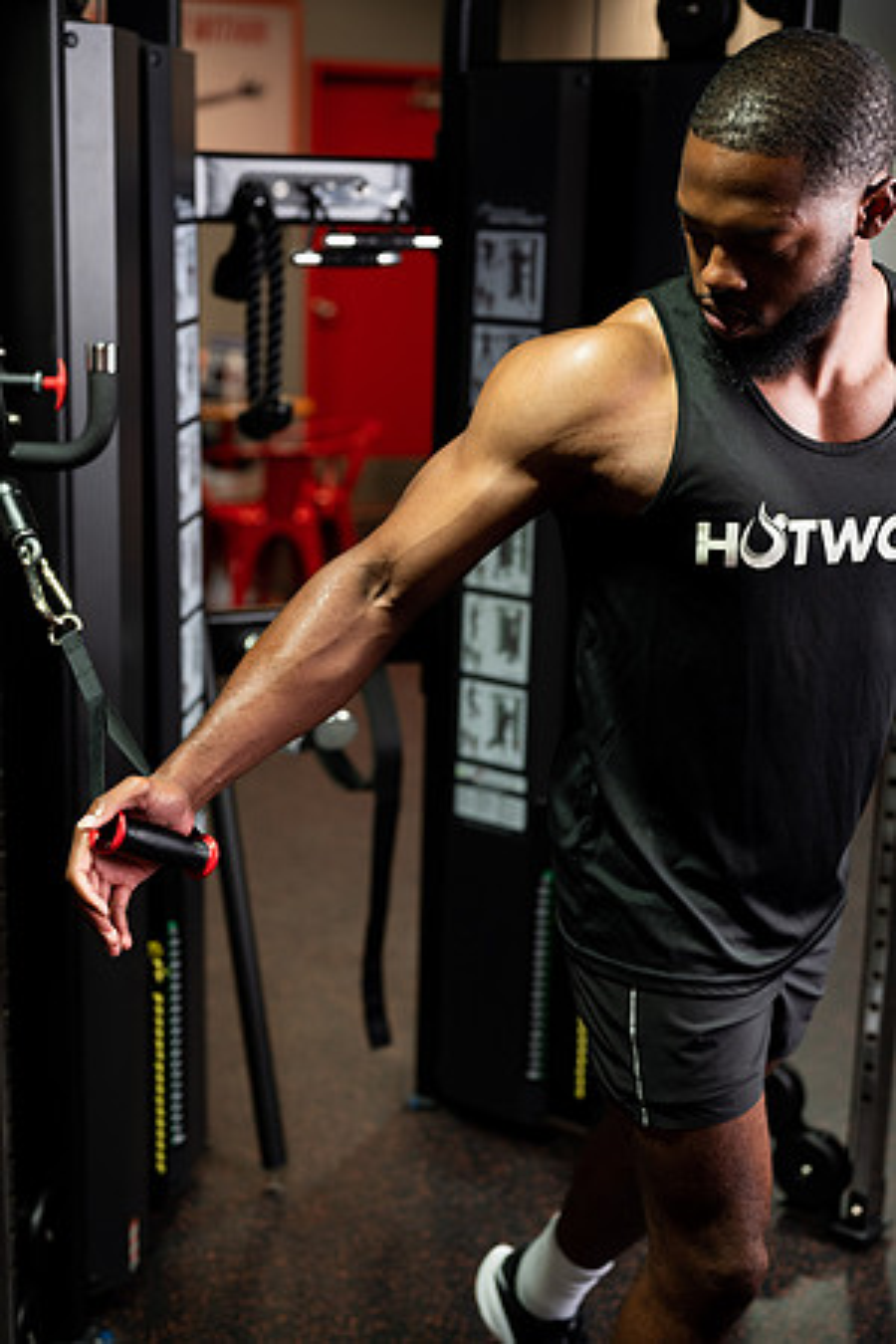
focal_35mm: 50
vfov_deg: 39.6
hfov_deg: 27.0
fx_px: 1867
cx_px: 448
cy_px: 672
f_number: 2.8
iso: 400
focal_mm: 50
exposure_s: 1/160
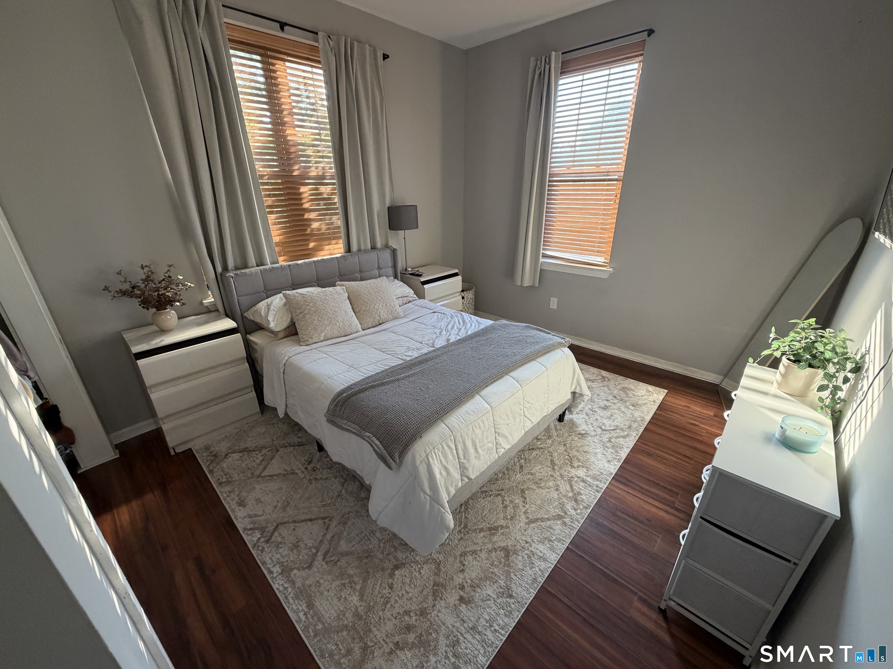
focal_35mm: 14
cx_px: 446
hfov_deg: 102.1
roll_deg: +0.2
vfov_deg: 85.7
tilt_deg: -23.3
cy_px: 334
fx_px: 361
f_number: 2.2
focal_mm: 2.22
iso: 250
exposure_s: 1/121
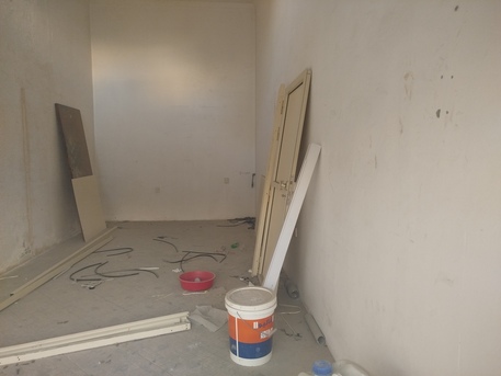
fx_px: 347
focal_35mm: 24
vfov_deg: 56.8
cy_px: 188
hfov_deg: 71.6
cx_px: 250
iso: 640
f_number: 1.7
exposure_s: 1/17
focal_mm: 5.31
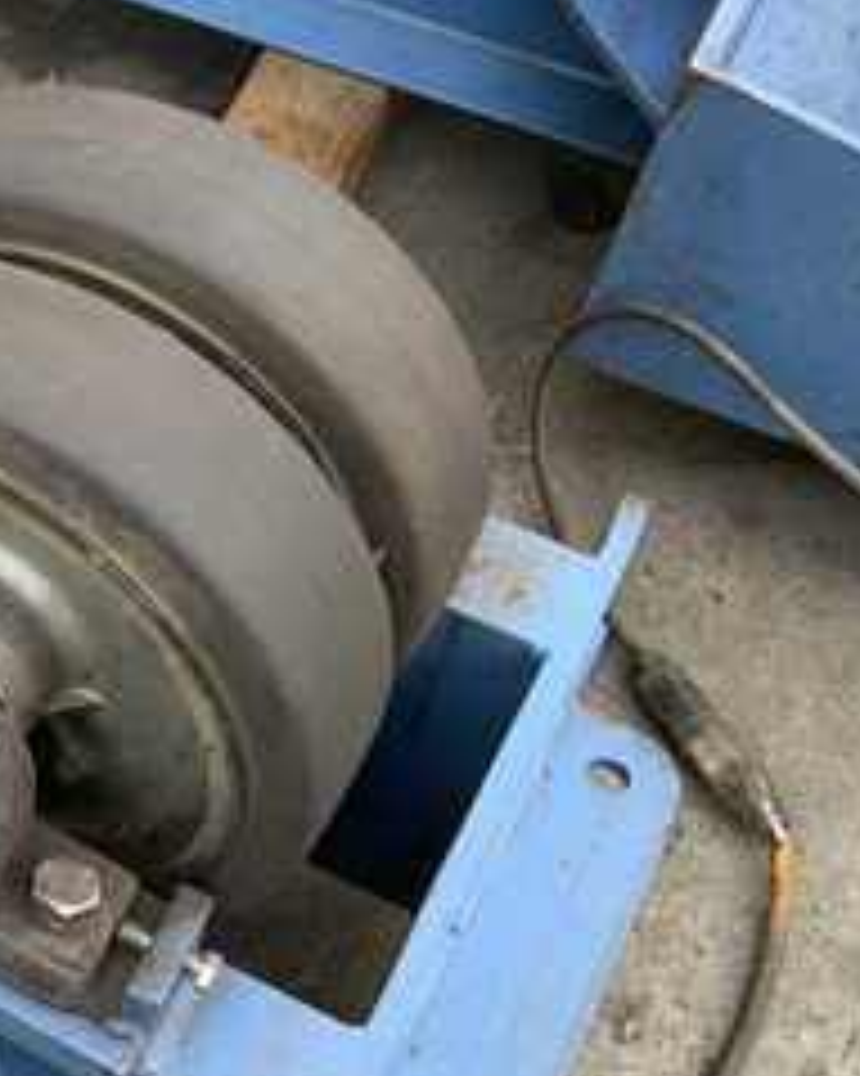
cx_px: -473
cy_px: 504
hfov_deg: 18.7
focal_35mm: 71
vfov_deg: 26.8
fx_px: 2260
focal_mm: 3
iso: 16
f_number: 1.8
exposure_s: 1/164
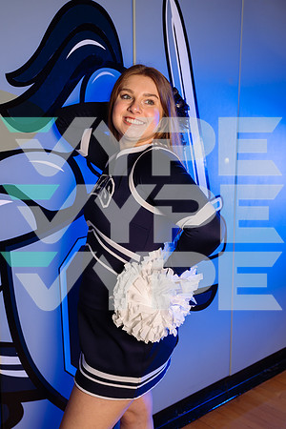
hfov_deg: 27.0
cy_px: 214
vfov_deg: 39.6
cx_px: 143
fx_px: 596
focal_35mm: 50
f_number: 5.6
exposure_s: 1/250
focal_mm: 50
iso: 100
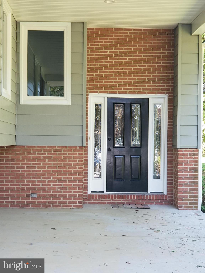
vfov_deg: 36.8
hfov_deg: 28.0
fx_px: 411
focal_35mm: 52
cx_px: 102
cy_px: 136
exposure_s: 1/32
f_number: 2.4
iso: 25
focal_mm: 6
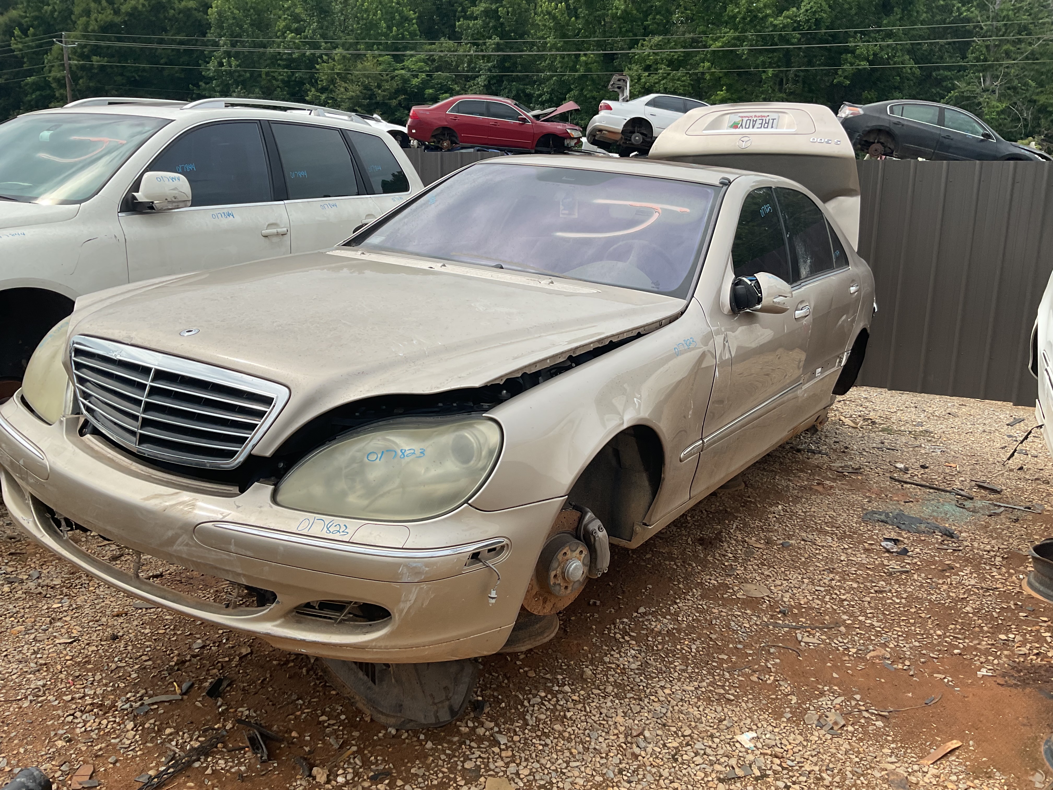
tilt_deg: -13.8
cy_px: 395
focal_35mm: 29
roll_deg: -0.3
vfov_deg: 48.2
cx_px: 526
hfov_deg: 61.7
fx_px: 882
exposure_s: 1/1451
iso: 16
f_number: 1.8
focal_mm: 3
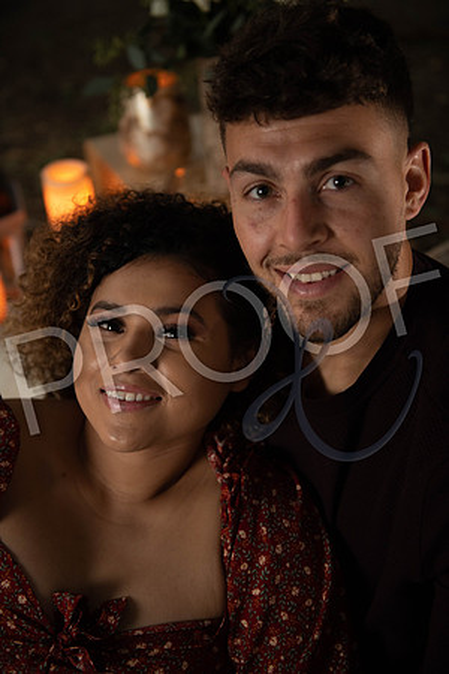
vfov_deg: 39.6
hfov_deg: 27.0
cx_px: 224
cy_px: 337
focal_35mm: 50
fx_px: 935
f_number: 2.8
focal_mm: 50
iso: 640
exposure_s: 1/60
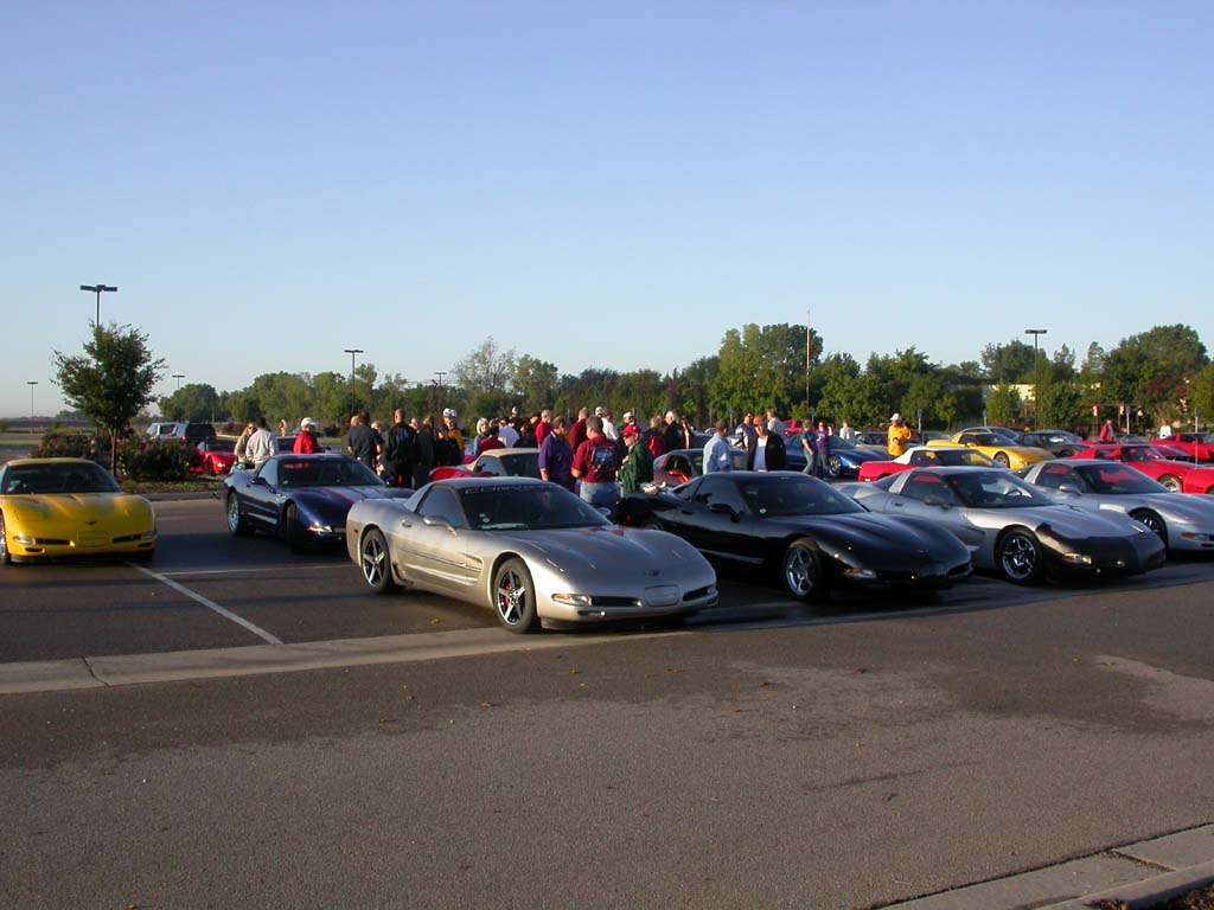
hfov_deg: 49.0
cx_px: 607
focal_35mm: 38
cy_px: 455
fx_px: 1333
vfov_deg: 37.7
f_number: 6
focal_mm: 7.85
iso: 100
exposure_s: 1/225
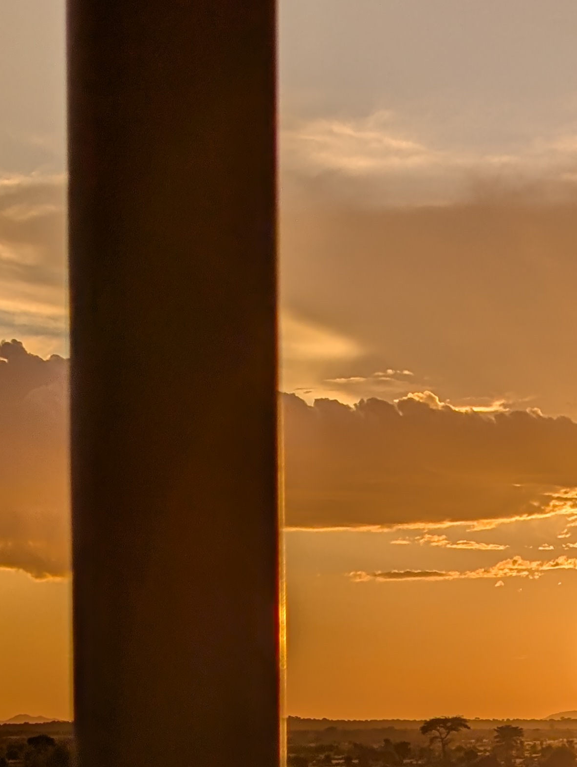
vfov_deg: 15.1
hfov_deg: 11.4
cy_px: 877
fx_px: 2816
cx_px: 745
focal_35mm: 127
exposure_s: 1/4739
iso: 21
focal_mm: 6.9
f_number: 1.68
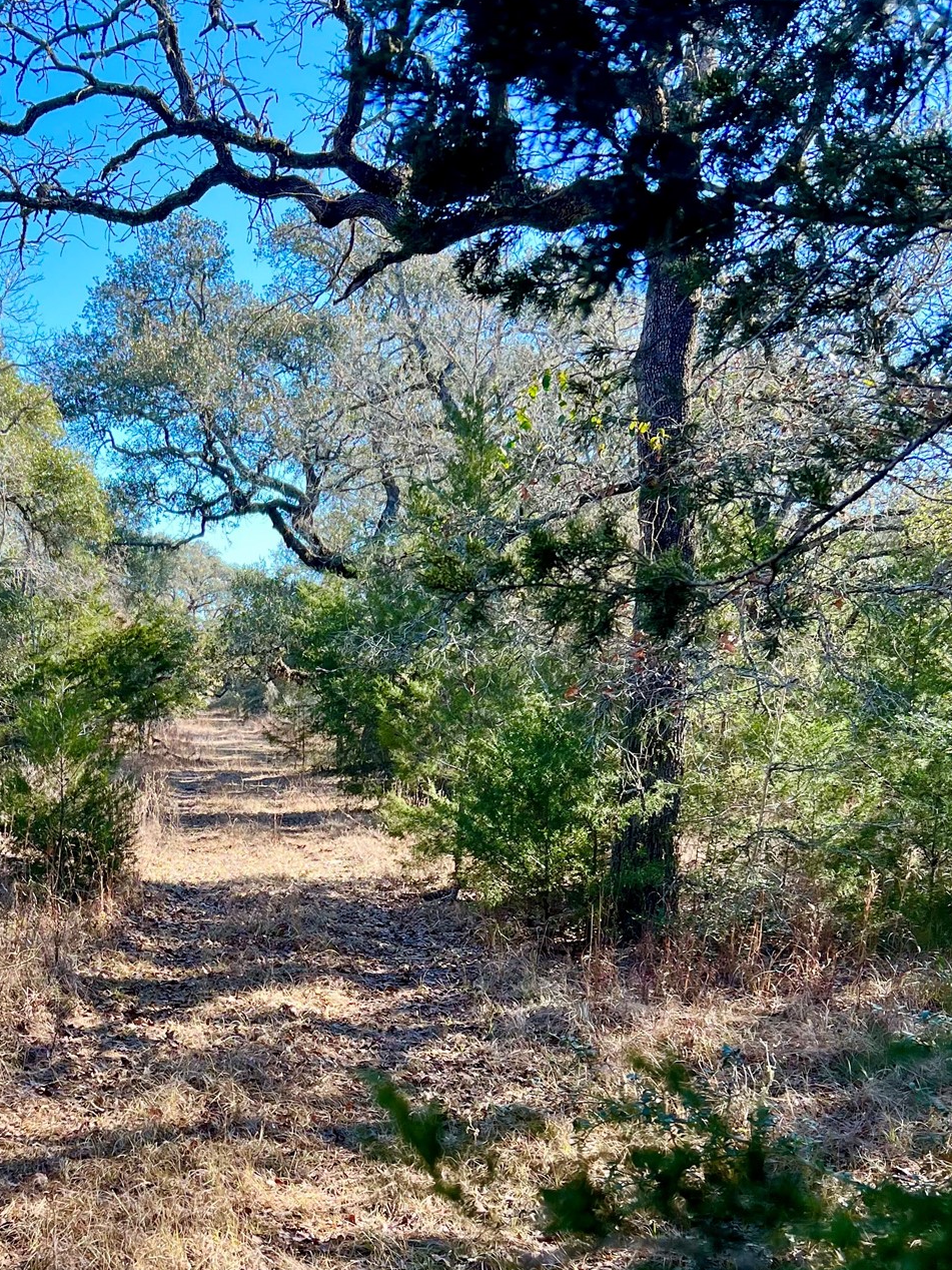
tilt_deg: -9.7
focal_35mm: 42
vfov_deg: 43.3
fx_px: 1540
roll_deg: -1.9
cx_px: 188
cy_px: 957
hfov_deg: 33.3
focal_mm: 5.7
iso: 50
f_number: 1.5
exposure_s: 1/458
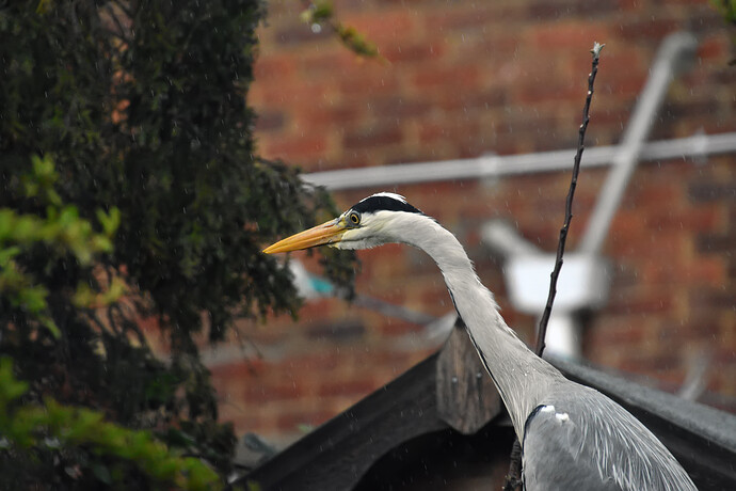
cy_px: 246
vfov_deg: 2.3
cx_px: 368
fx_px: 12266
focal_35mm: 600
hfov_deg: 3.4
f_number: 8
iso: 2500
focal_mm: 400
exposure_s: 1/640
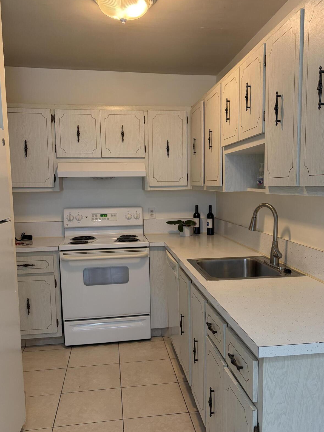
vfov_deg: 55.2
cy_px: 240
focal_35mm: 33
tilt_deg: -7.7
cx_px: 184
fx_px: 412
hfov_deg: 42.8
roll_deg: +0.1
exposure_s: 1/120
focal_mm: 5.96
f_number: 1.6
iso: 200
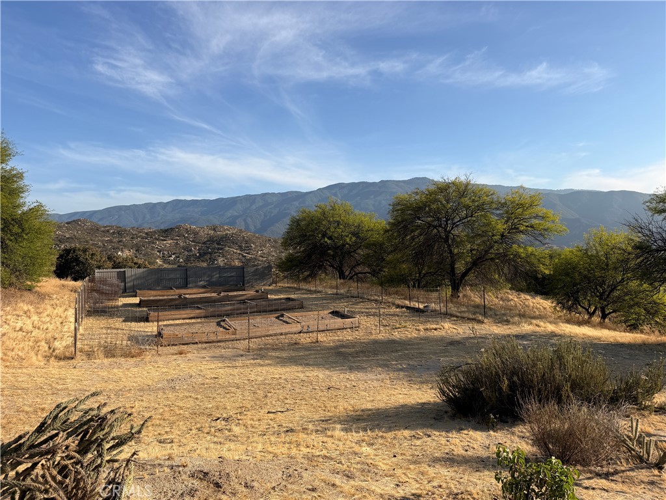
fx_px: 462
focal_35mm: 24
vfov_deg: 56.8
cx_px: 333
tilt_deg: -0.3
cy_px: 250
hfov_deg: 71.6
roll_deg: +2.7
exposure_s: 1/4673
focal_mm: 6.76
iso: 80
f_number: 1.78
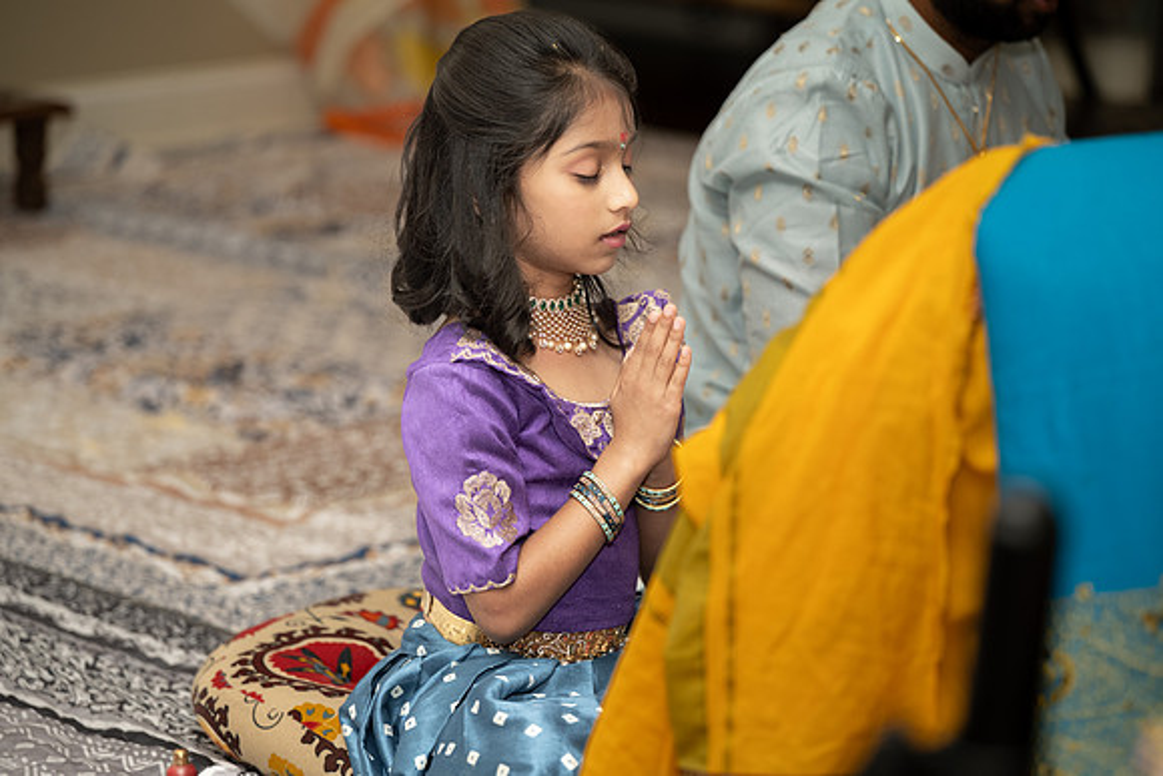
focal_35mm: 102
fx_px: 3296
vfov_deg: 13.4
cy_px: 388
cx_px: 582
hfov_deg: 20.0
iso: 500
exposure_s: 1/200
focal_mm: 102
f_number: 2.8
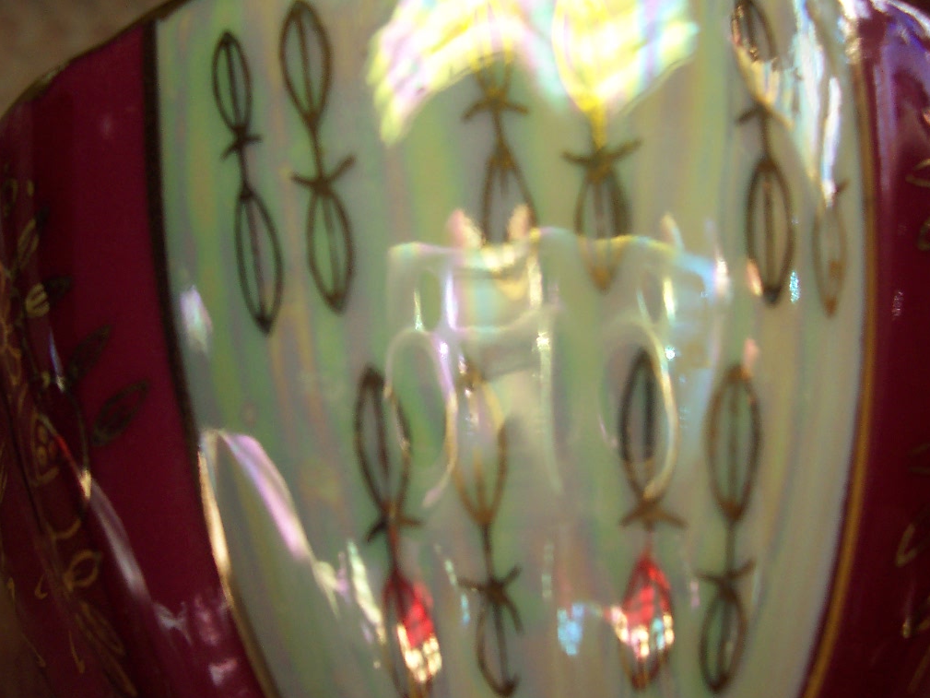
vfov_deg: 32.9
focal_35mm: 44
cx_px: 477
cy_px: 371
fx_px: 1182
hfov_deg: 42.9
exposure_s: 1/250
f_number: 2.8
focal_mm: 5.6
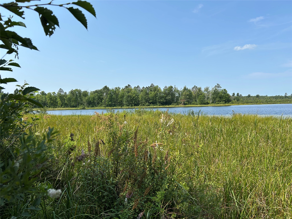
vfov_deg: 53.1
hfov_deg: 67.3
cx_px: 146
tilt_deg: -1.4
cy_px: 110
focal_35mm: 26
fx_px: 219
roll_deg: +1.6
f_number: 1.5
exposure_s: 1/3831
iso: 50
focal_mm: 5.7
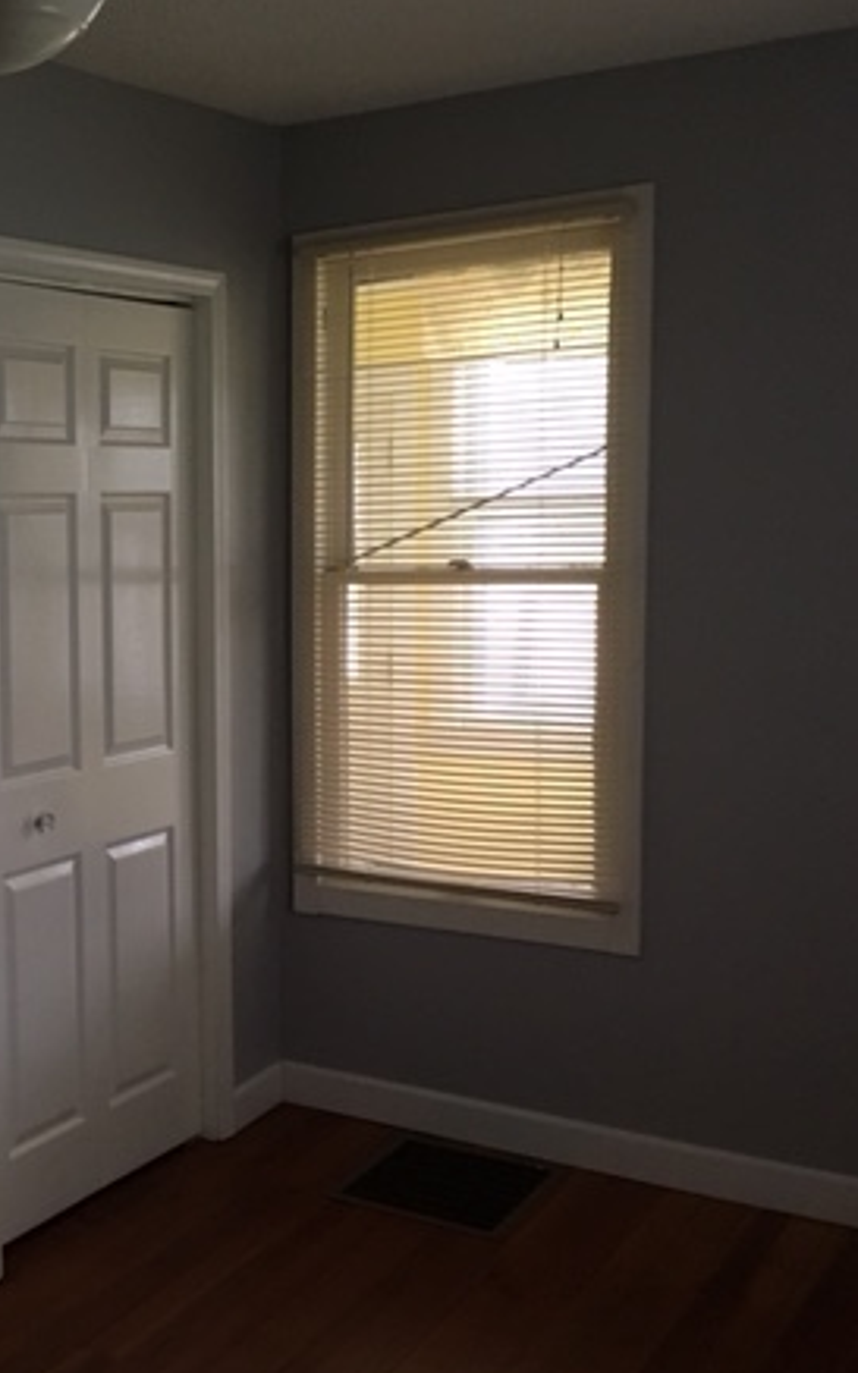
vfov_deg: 44.4
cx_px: -85
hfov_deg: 26.4
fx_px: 1684
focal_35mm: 45
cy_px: 716
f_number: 2.2
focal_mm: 4.15
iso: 200
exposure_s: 1/30
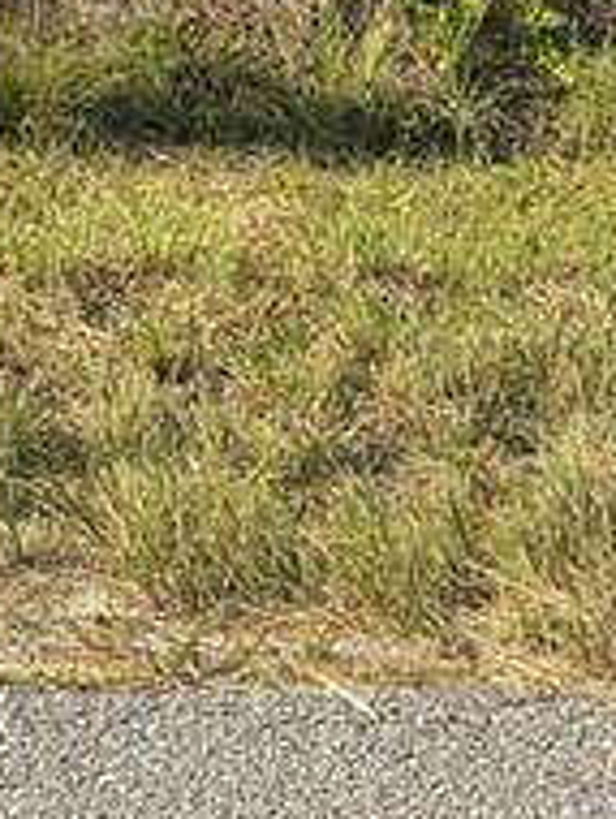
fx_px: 2296
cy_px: -681
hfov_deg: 14.4
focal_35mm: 97
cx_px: -263
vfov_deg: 16.6
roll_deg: -0.4
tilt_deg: +2.8
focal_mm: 6.76
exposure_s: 1/2174
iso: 80
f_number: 1.78
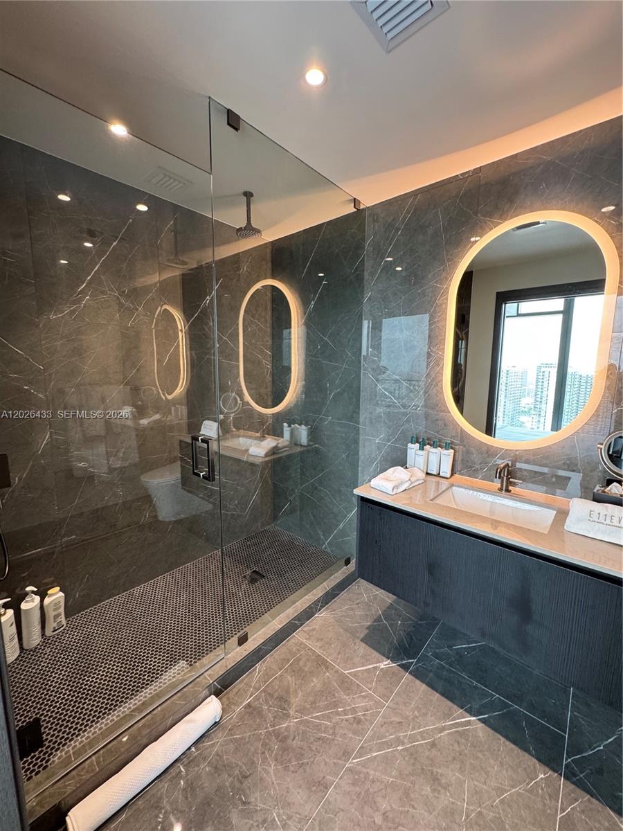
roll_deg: -0.1
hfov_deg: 85.7
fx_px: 336
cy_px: 416
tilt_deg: -8.1
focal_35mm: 14
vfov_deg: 102.1
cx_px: 312
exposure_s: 1/60
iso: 200
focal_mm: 2.22
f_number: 2.2
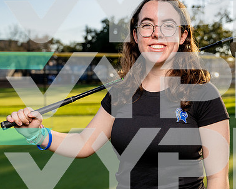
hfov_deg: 30.4
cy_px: 85
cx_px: 148
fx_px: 433
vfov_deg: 24.6
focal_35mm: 62
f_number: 4
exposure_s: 1/800
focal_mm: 43
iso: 100
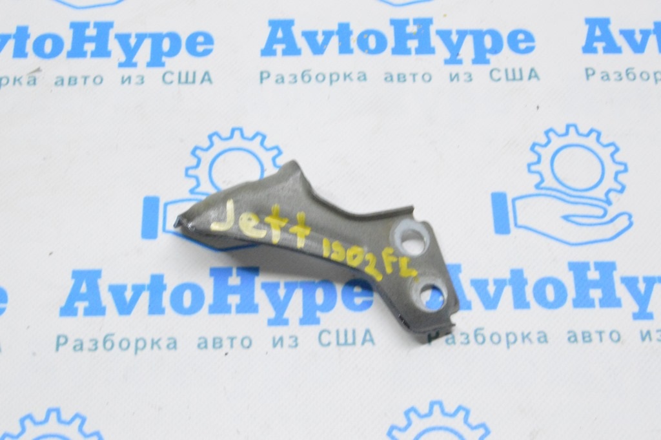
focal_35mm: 52
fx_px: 963
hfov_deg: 37.9
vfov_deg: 25.7
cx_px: 330
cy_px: 220
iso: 6400
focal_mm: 35
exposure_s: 1/20
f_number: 20
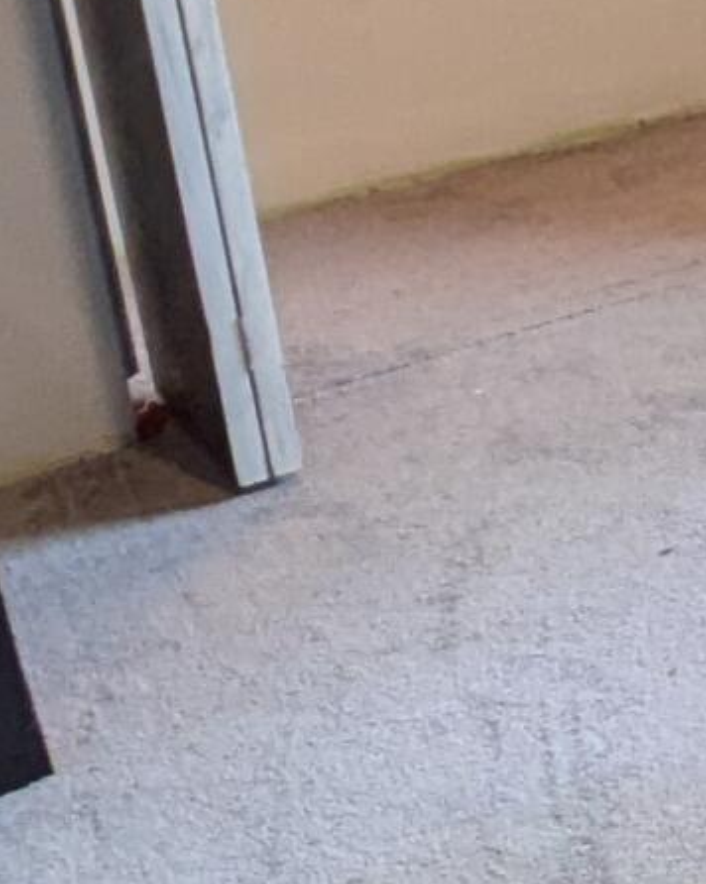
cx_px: 1690
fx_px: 2406
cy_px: -83
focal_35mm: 92
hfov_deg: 12.8
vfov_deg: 19.9
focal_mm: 1.83
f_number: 2.2
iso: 88
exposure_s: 1/60
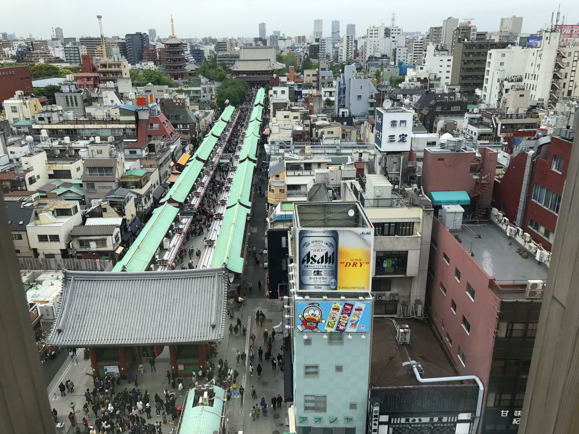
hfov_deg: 63.4
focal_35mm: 28
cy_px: 217
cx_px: 290
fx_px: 468
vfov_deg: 49.7
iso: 20
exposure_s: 1/855
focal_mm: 3.99
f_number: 1.8
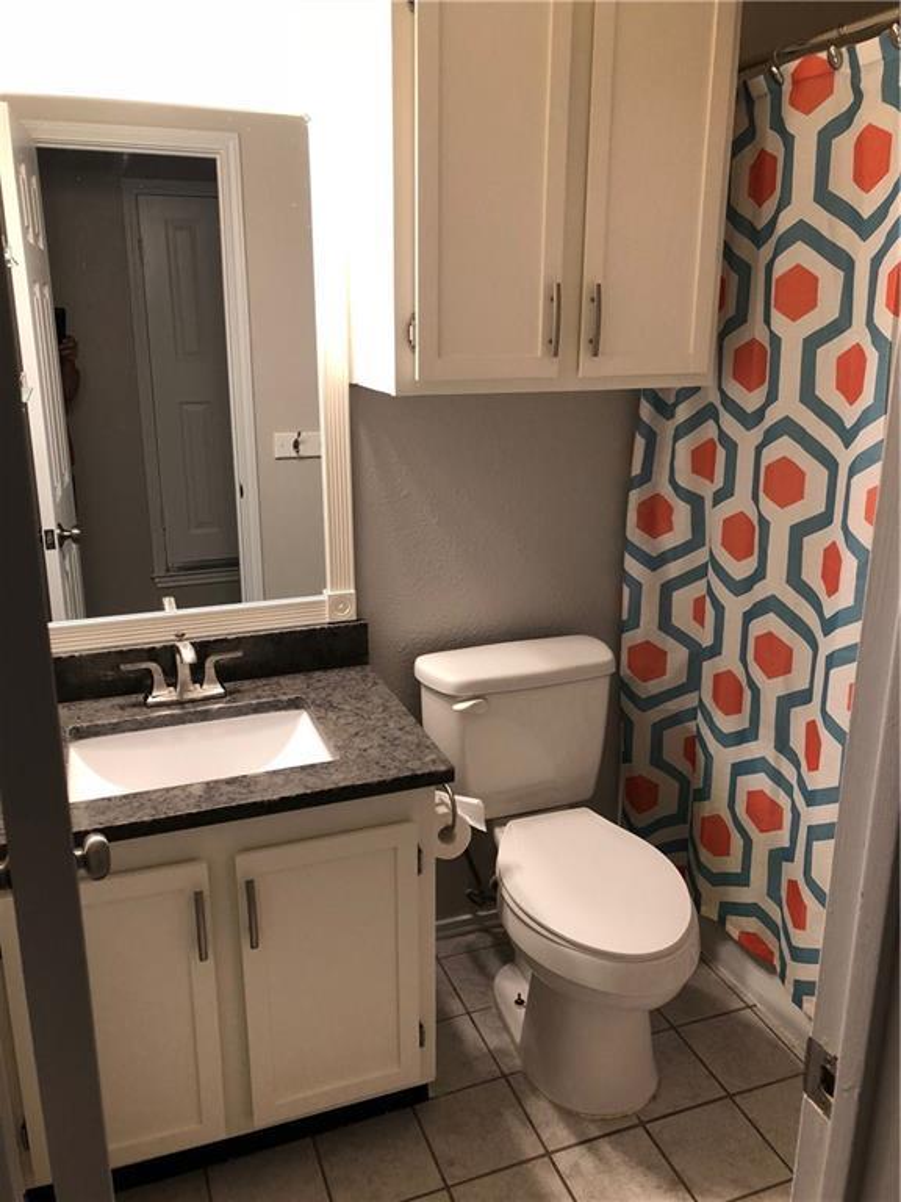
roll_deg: -0.7
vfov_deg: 63.4
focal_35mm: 28
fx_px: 972
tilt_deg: -16.3
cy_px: 601
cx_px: 450
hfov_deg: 49.7
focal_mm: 3.99
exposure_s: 1/24
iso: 40
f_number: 1.8
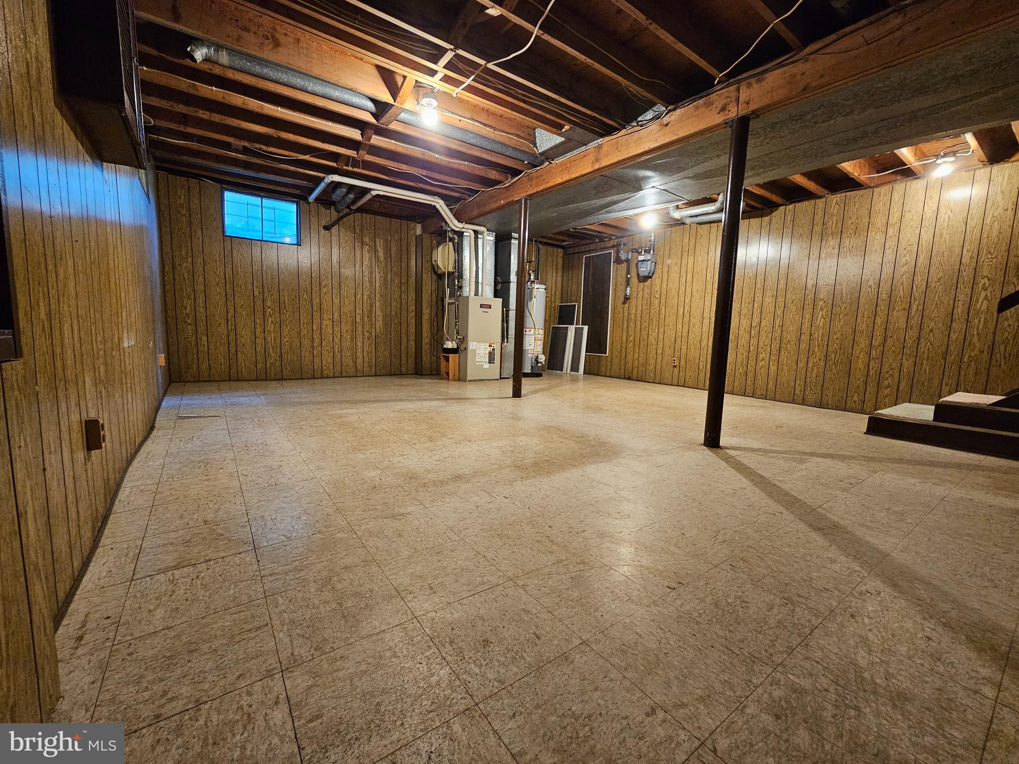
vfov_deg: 89.9
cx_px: 510
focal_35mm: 13
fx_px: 383
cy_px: 382
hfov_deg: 106.2
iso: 500
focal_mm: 2.2
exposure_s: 1/30
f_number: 2.2
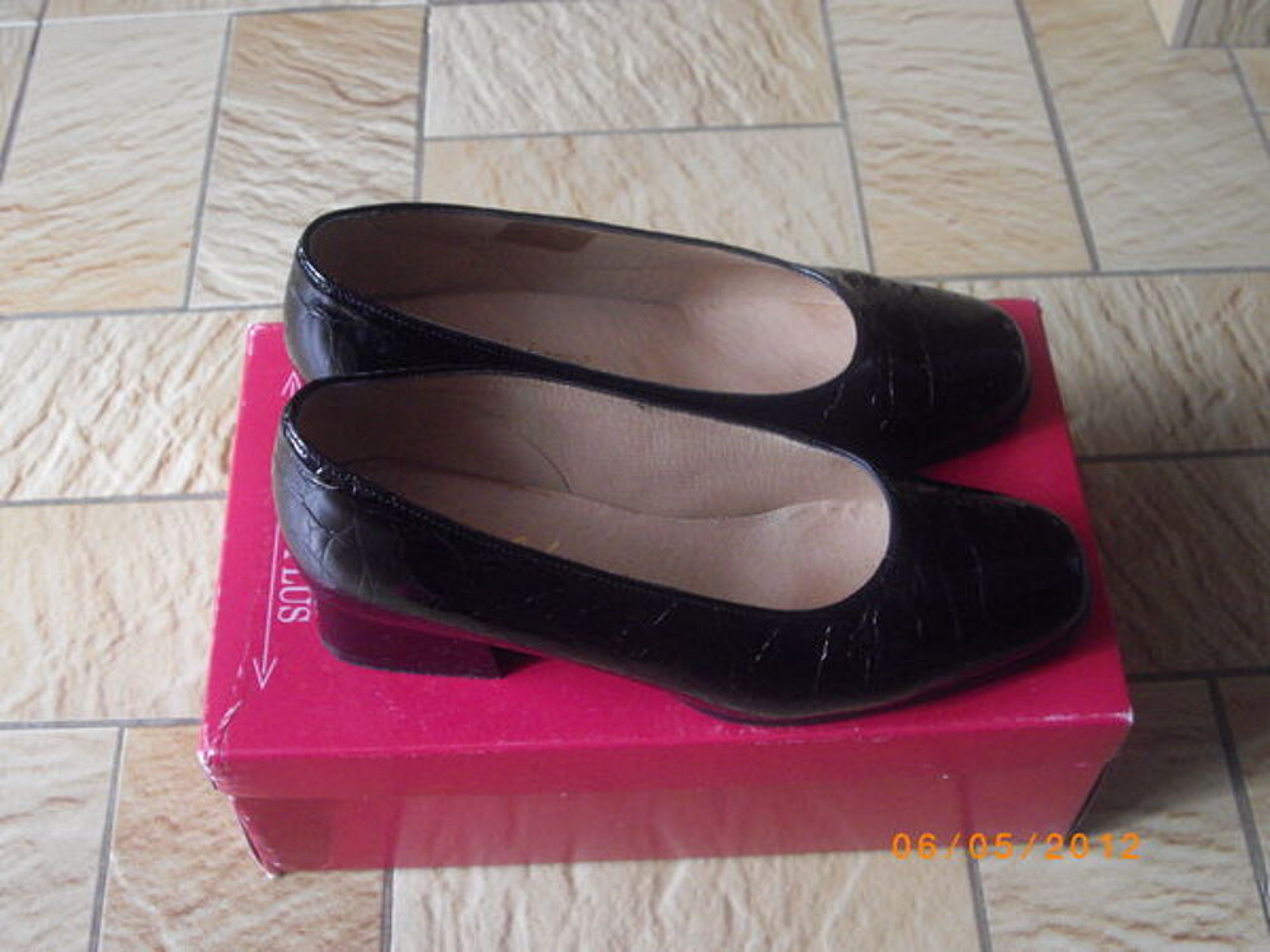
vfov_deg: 31.5
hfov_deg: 41.2
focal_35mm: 46
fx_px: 1688
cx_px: 635
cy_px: 476
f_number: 3.1
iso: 400
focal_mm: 9.6
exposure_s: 1/80
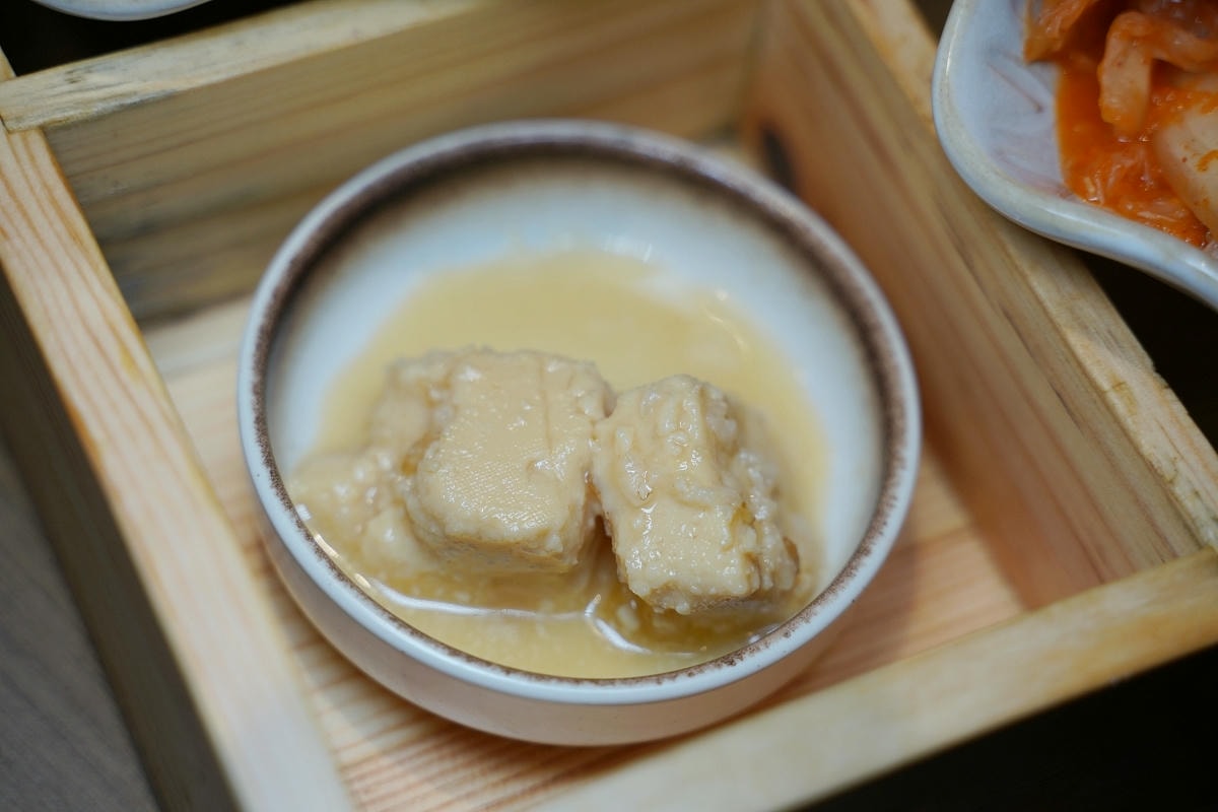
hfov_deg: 27.0
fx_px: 2537
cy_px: 406
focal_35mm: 75
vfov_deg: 18.2
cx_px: 609
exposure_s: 1/80
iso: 100
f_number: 4
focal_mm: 75
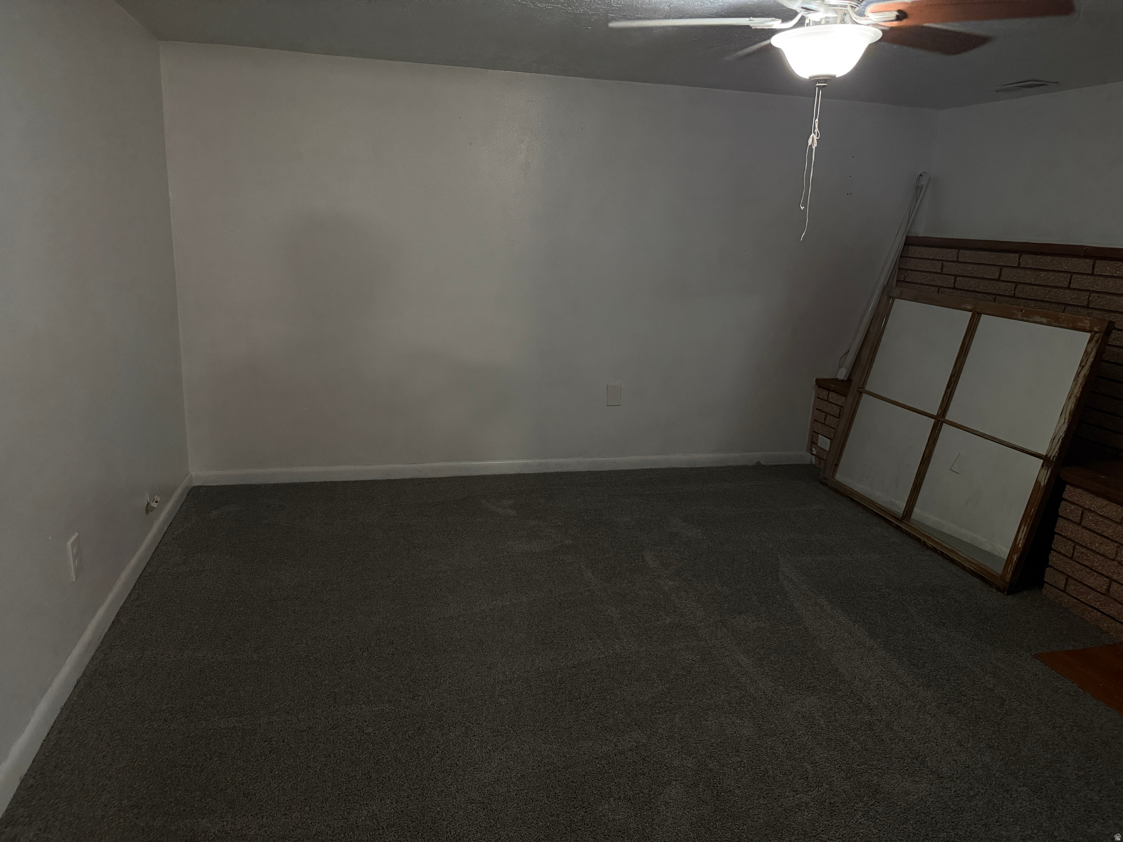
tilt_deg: -13.6
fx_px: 779
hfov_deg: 71.6
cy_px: 421
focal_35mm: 24
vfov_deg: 56.8
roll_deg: -2.3
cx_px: 562
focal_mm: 6.76
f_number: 1.78
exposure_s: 1/60
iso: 500
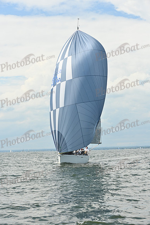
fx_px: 437
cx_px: 75
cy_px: 112
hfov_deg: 19.5
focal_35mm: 70
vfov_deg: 28.8
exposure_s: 1/1600
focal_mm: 70
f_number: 7.1
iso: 320
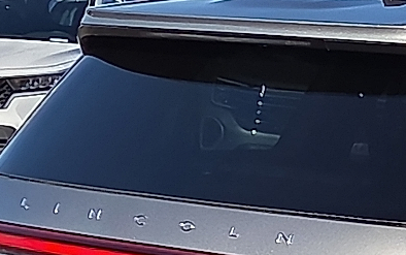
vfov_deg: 6.1
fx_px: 2381
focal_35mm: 215
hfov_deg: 9.4
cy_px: 328
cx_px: 670
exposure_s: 1/1667
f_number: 1.8
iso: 25
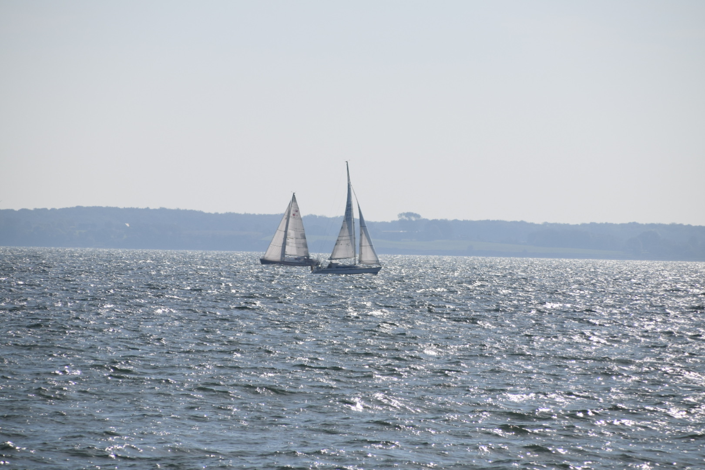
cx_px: 352
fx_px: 5875
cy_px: 235
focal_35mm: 300
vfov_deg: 4.6
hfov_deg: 6.9
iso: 200
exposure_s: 1/1250
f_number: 9
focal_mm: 200
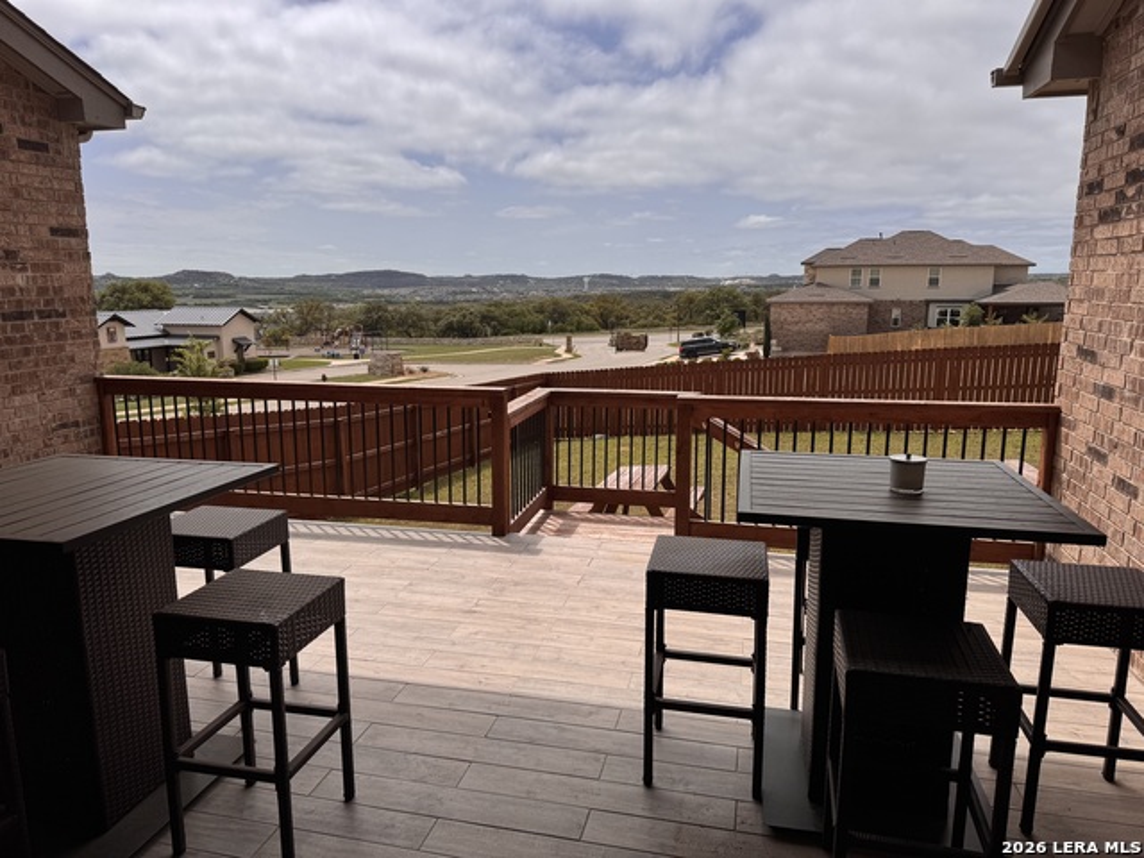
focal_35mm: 24
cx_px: 572
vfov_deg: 56.8
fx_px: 793
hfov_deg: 71.6
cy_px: 429
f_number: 1.78
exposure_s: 1/7937
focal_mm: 6.76
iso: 80
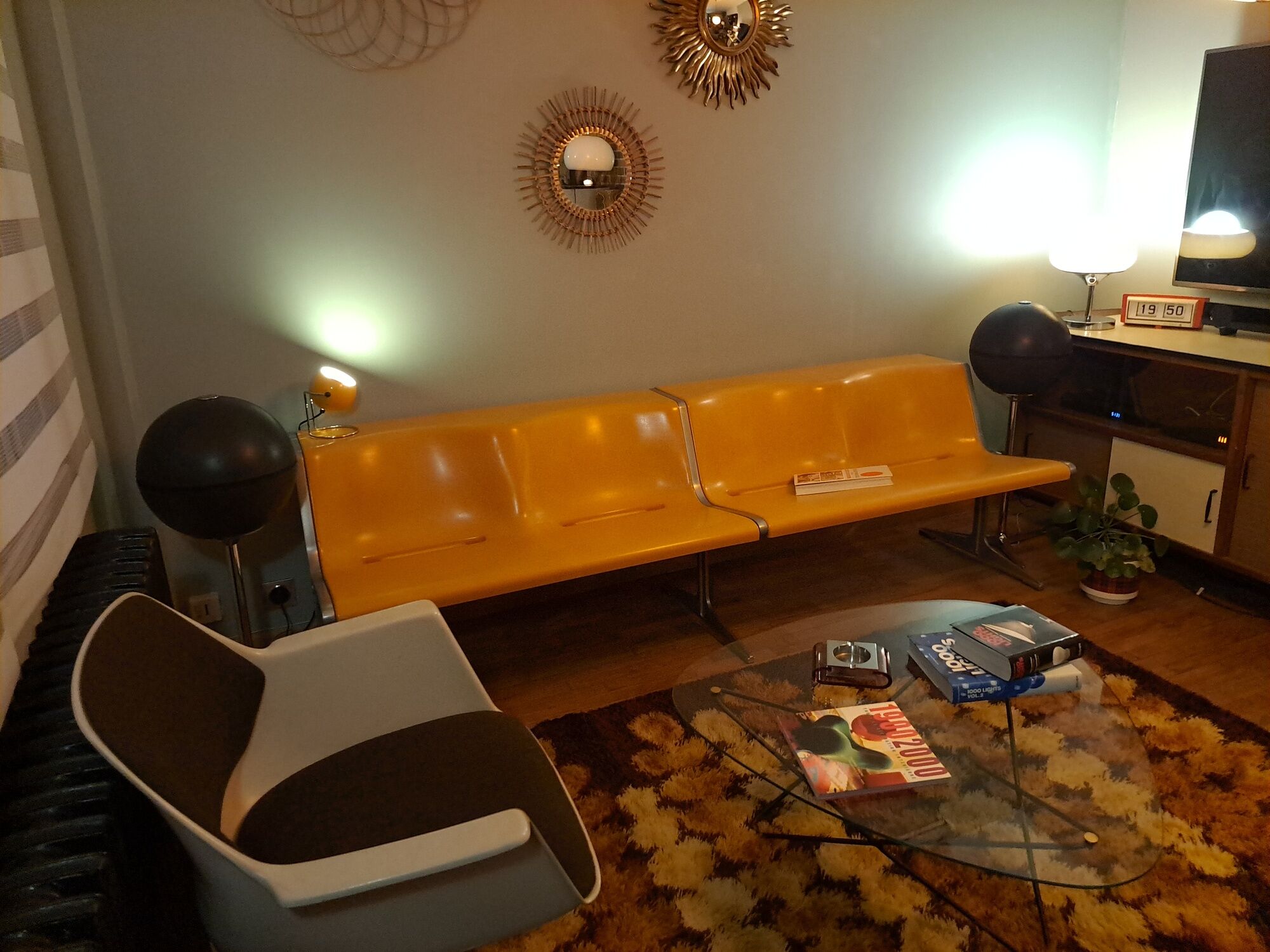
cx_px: 635
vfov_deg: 56.8
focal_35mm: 24
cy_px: 476
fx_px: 881
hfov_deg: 71.6
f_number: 1.8
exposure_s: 1/25
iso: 800
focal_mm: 5.23
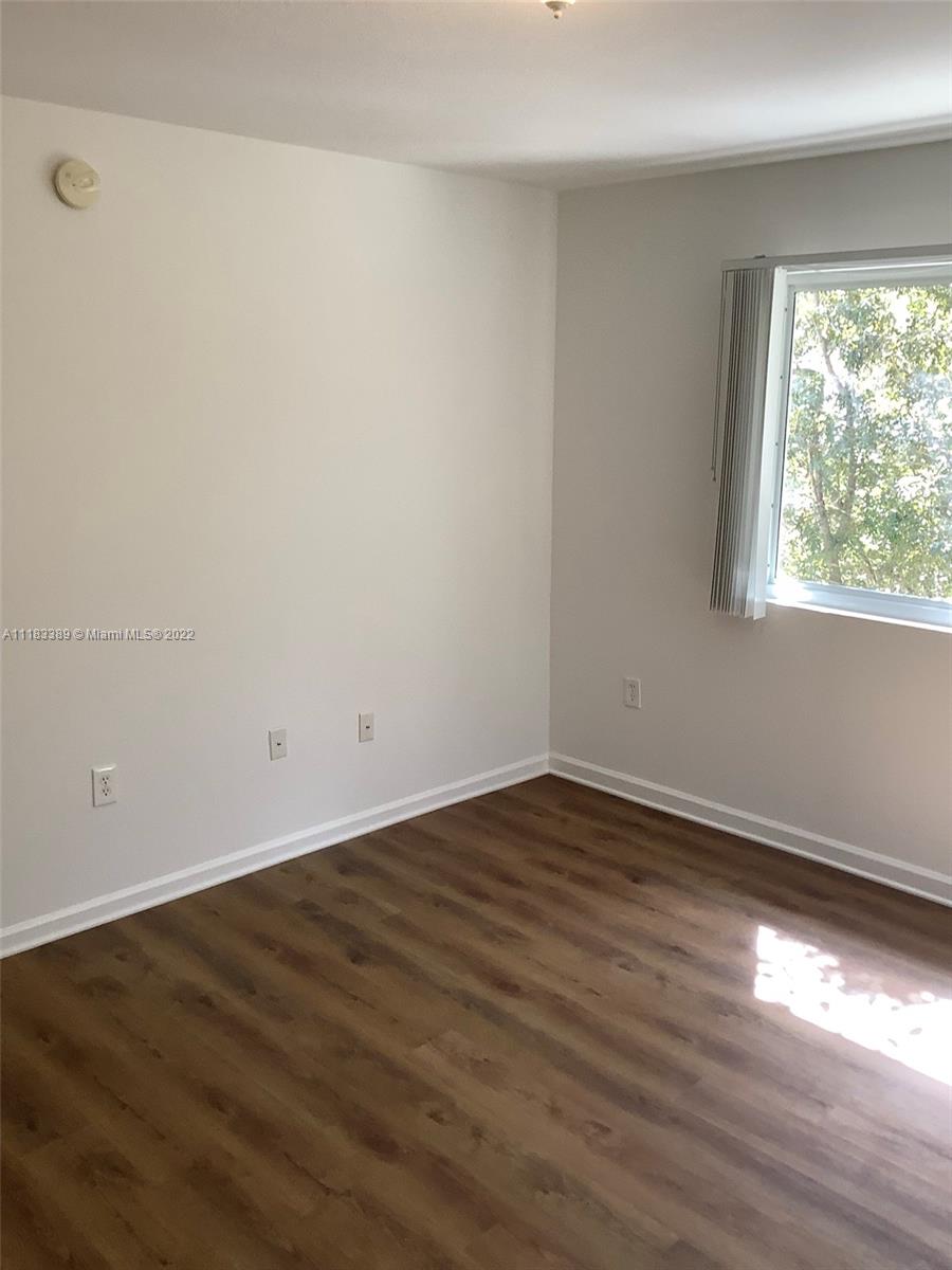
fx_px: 1137
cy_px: 635
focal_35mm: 31
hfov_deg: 45.4
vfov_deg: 58.4
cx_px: 476
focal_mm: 3.3
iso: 64
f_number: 2.4
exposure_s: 1/60
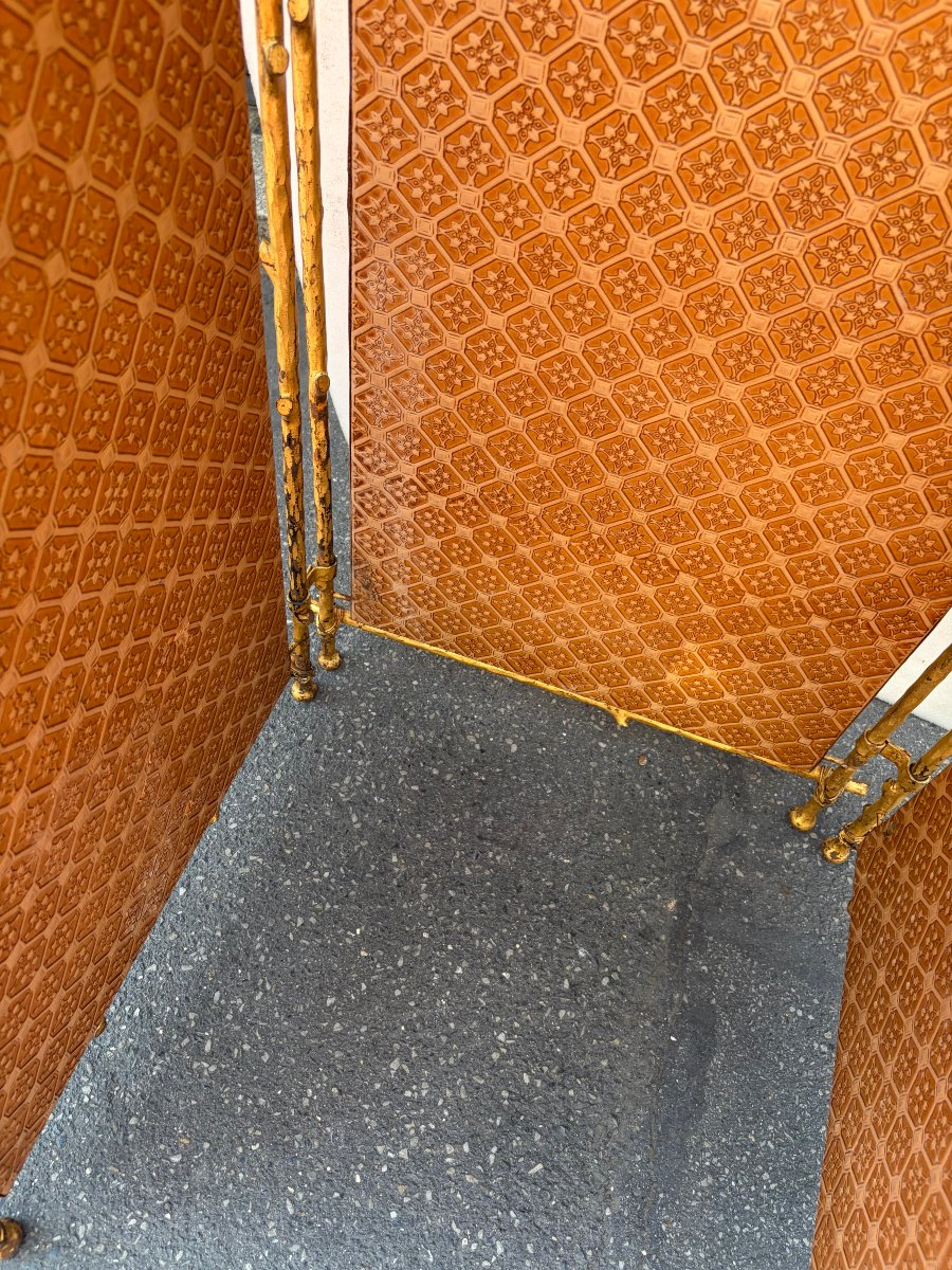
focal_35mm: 26
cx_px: 476
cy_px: 635
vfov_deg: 67.3
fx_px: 953
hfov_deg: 53.1
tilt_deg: -53.1
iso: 64
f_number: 1.6
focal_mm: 5.96
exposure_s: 1/121
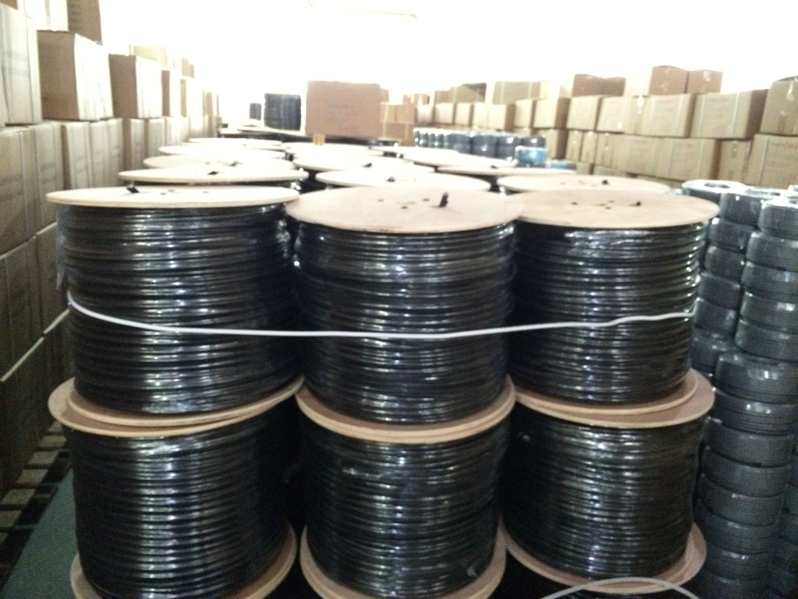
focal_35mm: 29
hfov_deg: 61.7
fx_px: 669
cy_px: 300
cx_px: 399
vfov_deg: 48.2
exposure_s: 1/17
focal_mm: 4.15
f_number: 2.2
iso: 1250
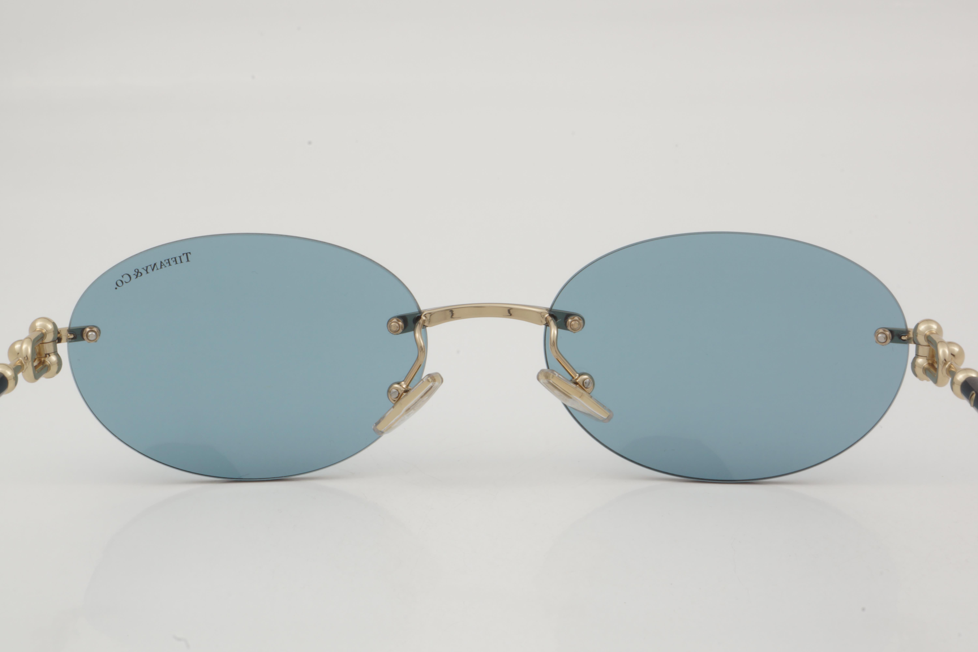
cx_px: 489
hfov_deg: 24.6
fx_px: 2241
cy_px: 326
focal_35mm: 82
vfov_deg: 16.6
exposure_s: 1/3
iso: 100
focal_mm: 55
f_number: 32
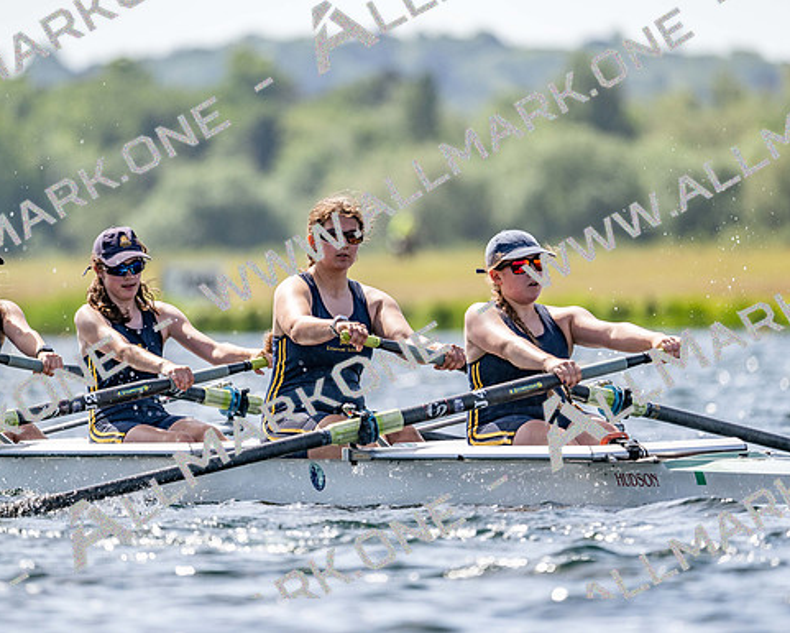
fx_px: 10594
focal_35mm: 453
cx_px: 402
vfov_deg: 3.4
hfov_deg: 4.3
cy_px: 316
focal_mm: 400
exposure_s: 1/2500
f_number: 4.5
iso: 250
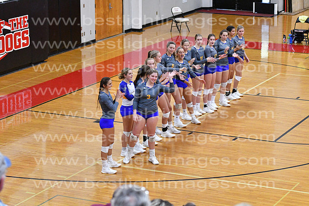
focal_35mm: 105
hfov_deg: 19.5
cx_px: 154
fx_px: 901
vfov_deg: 13.0
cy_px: 103
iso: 8000
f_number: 3.2
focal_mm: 70
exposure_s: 1/1000
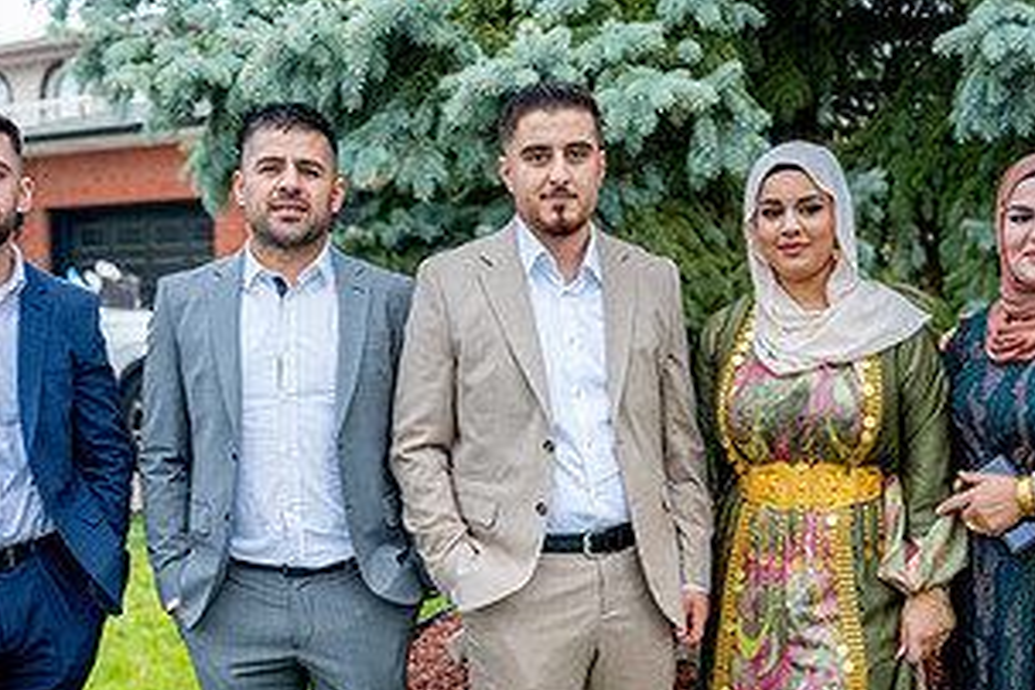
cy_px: 466
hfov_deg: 42.5
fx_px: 1322
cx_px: 632
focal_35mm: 46
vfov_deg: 29.0
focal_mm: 24
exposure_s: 1/200
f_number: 7.1
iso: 320
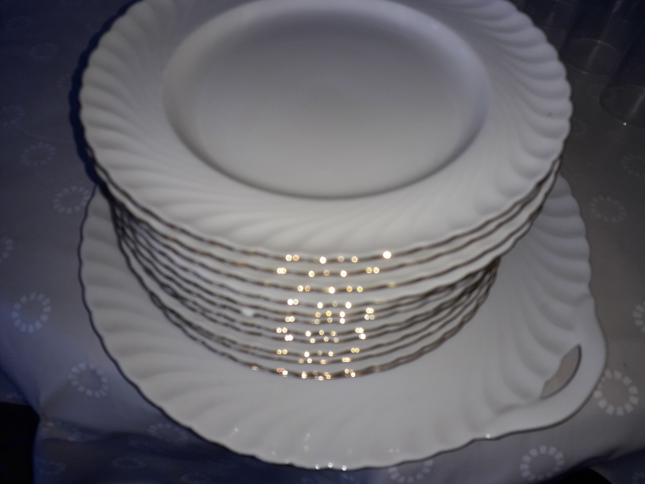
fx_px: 503
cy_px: 242
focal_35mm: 27
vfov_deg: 51.4
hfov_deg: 65.3
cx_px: 322
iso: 40
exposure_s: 1/378
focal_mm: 3.6
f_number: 1.9
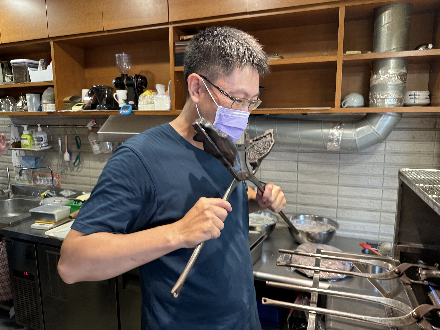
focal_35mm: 24
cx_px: 220
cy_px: 165
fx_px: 305
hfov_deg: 71.6
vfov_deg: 56.8
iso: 200
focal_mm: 6.86
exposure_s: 1/60
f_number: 1.78
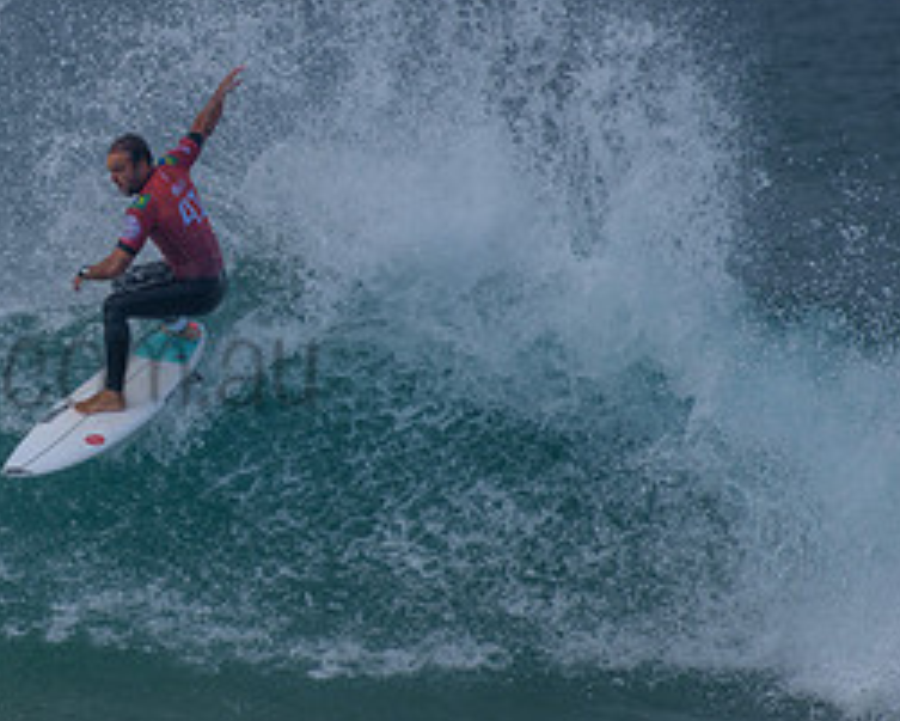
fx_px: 29445
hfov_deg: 1.8
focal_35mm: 1105
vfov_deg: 1.4
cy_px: 325
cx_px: -61
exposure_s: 1/800
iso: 140
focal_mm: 500
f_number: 5.6
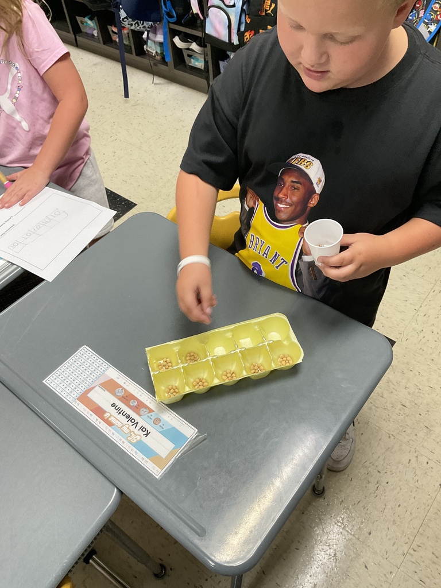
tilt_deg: -53.2
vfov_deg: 61.7
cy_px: 294
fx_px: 493
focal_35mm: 29
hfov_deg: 48.2
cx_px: 220
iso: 100
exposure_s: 1/60
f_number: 1.8
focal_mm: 3
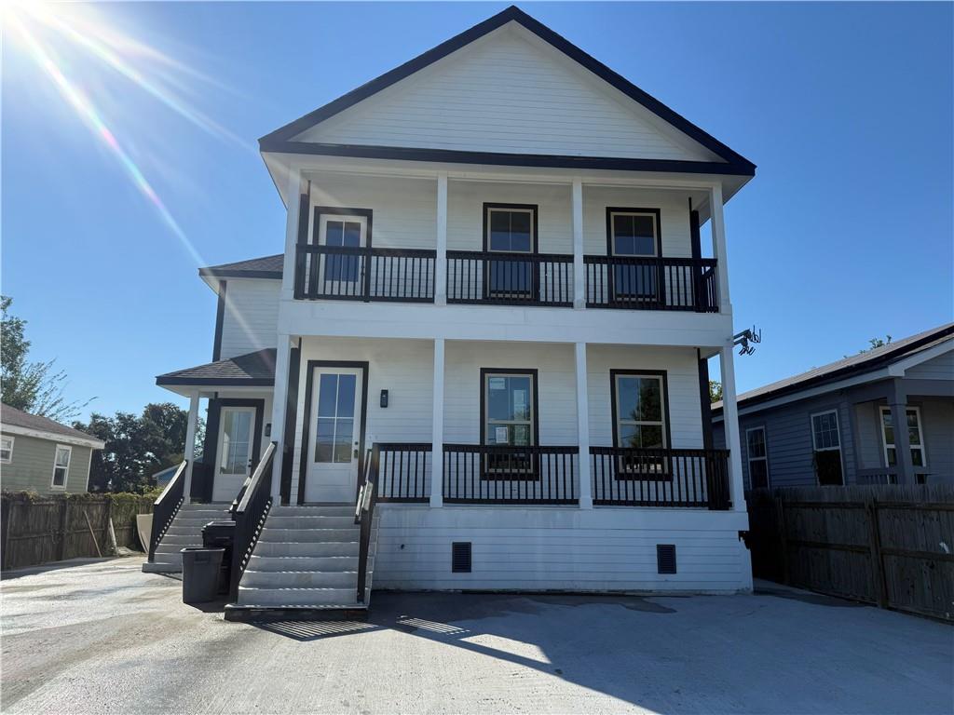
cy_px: 358
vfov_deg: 56.8
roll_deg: -1.3
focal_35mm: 24
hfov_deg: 71.6
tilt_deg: +11.8
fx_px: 661
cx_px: 477
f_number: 1.78
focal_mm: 6.76
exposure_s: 1/5319
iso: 80
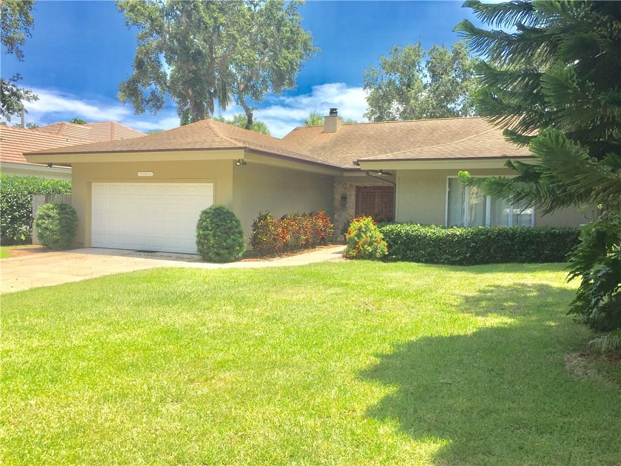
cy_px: 233
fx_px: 520
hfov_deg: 61.7
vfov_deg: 48.2
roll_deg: -1.5
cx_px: 310
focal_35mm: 29
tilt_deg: -2.0
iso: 32
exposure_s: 1/1647
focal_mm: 4.15
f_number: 2.2
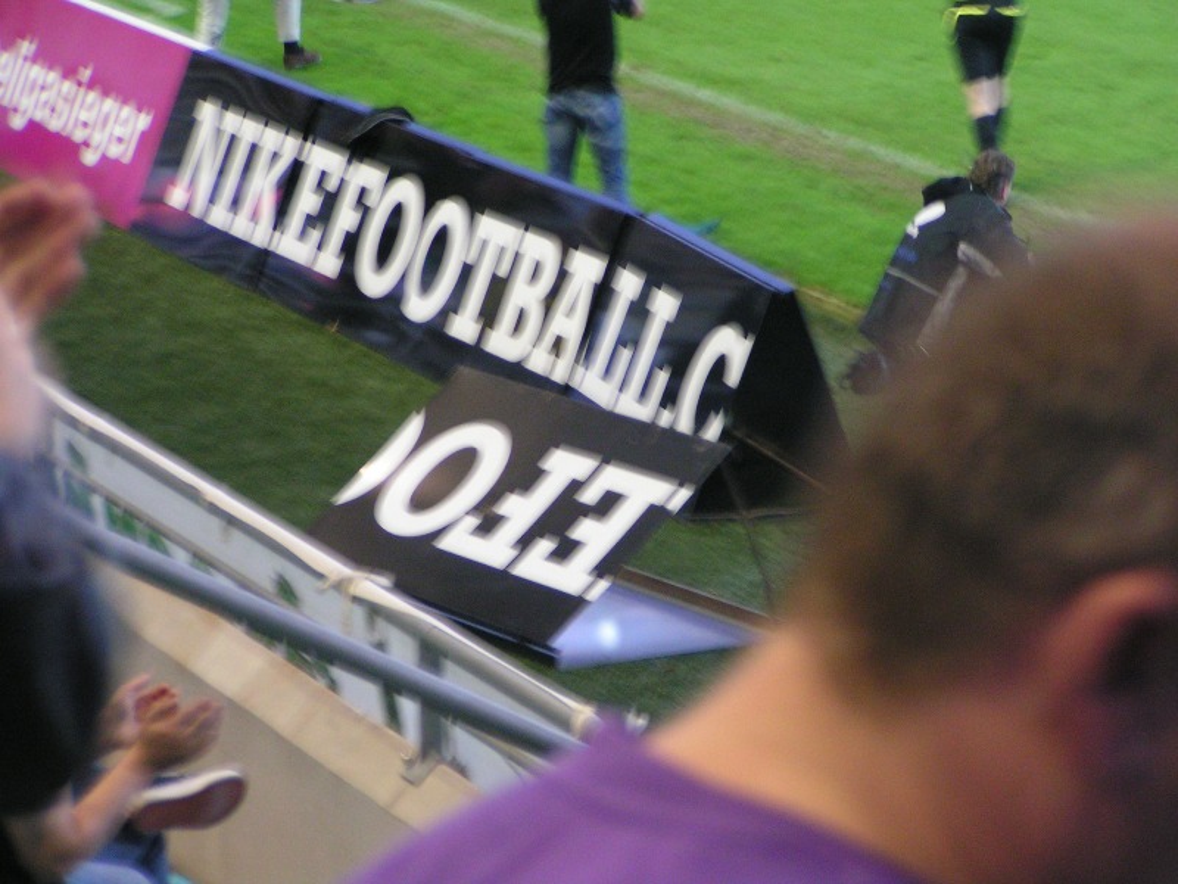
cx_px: 589
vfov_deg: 8.2
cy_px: 442
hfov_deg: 11.0
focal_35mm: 180
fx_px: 6125
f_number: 3.5
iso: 200
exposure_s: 1/15
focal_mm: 27.5
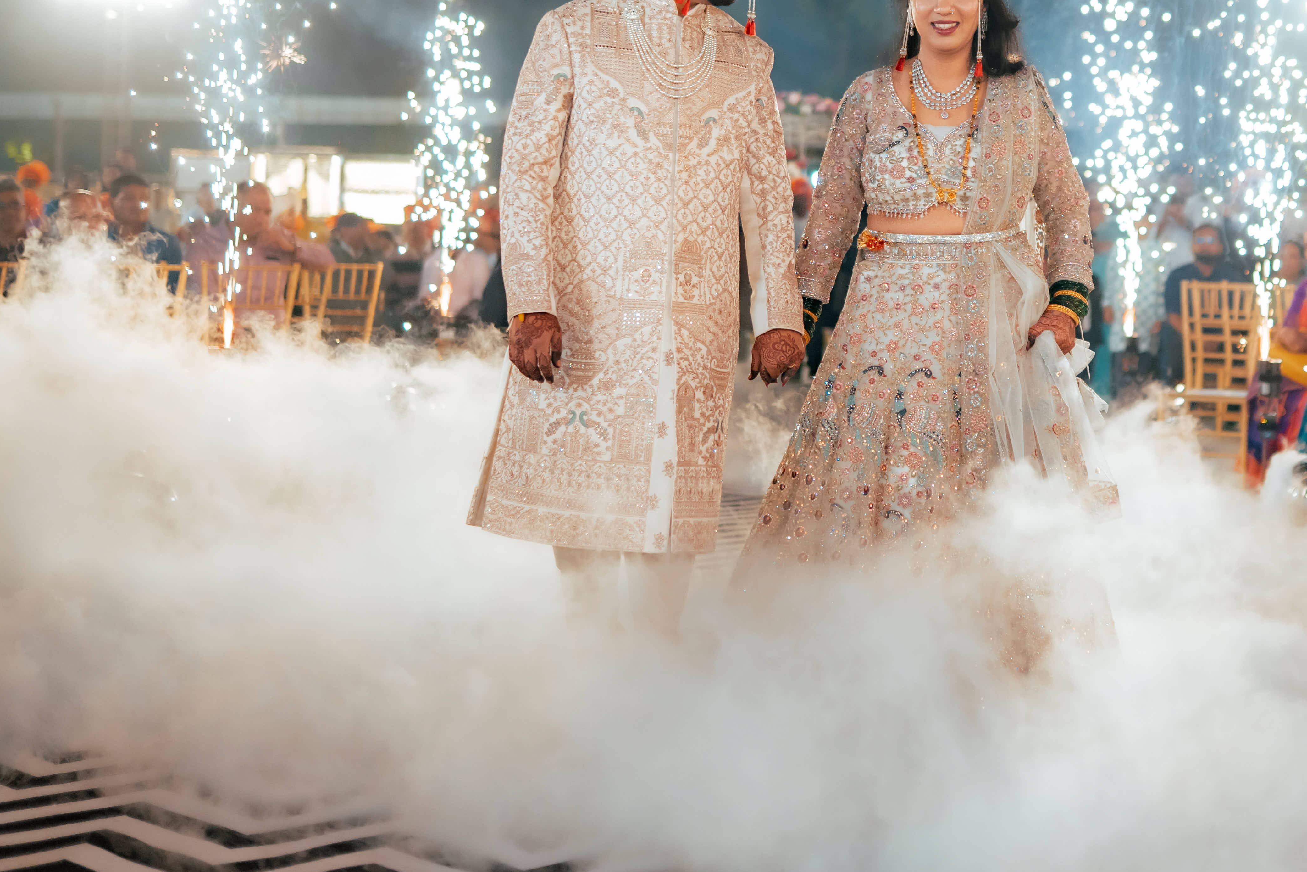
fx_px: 2142
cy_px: 155
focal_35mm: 59
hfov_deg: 33.4
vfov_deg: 22.6
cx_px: 950
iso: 1250
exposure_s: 1/500
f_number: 1.6
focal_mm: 35
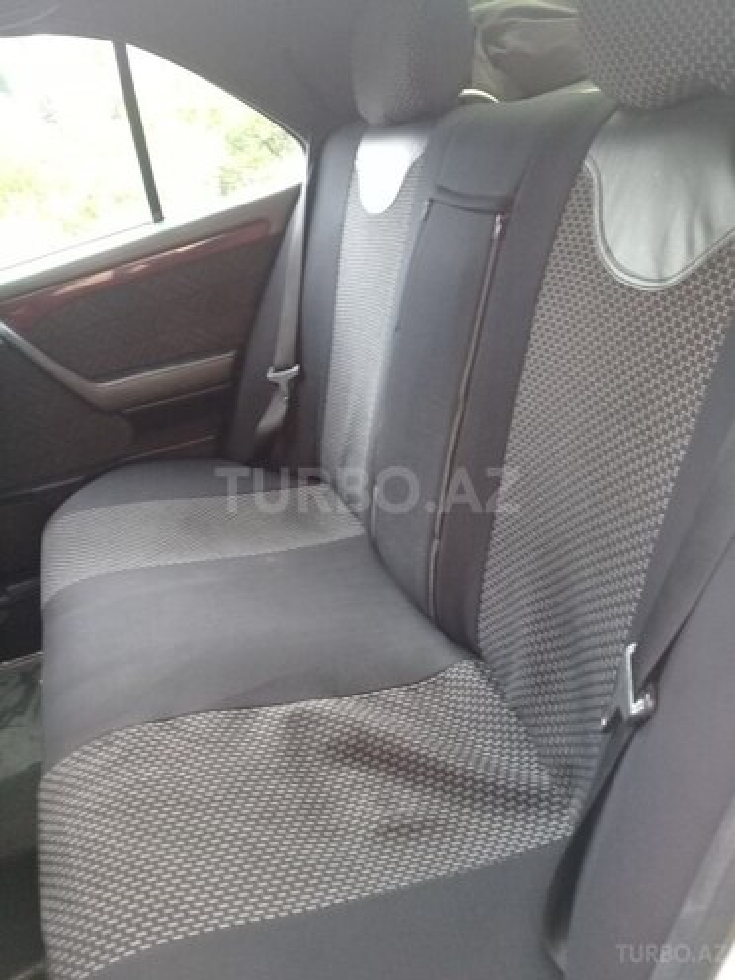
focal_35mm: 31
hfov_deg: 45.4
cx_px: 368
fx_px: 878
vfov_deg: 58.4
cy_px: 490
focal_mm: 3.3
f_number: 2.2
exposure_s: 1/33
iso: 100
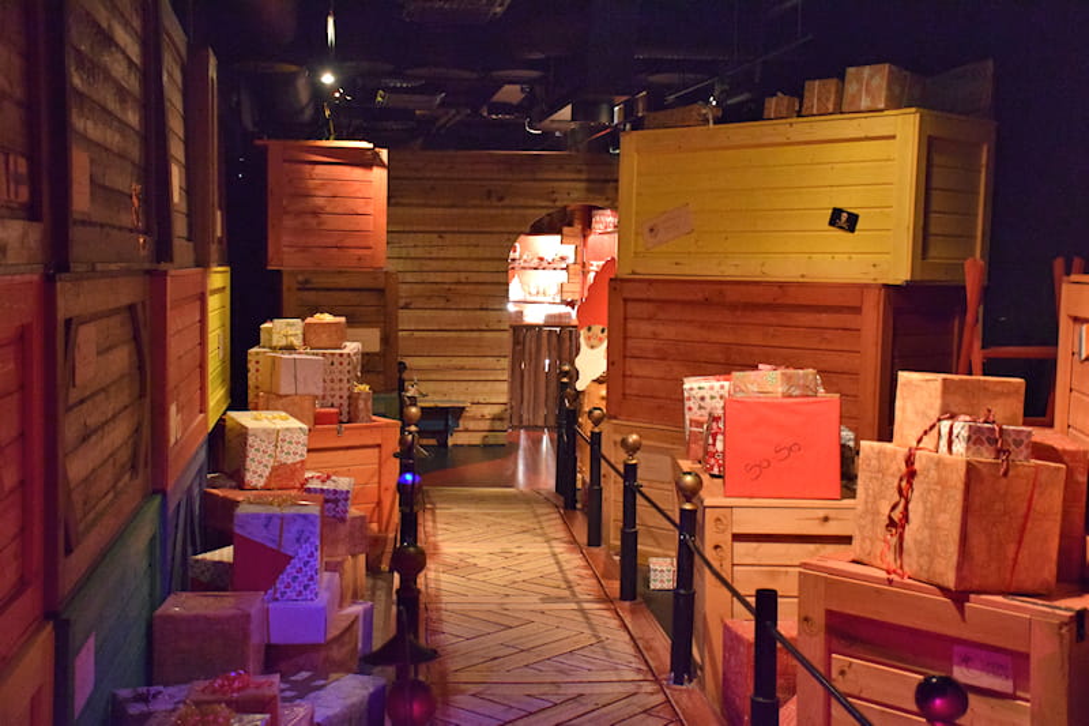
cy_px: 363
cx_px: 544
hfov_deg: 41.1
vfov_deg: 28.1
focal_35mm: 48
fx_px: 1452
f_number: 4
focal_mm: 32
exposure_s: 1/25
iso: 6400
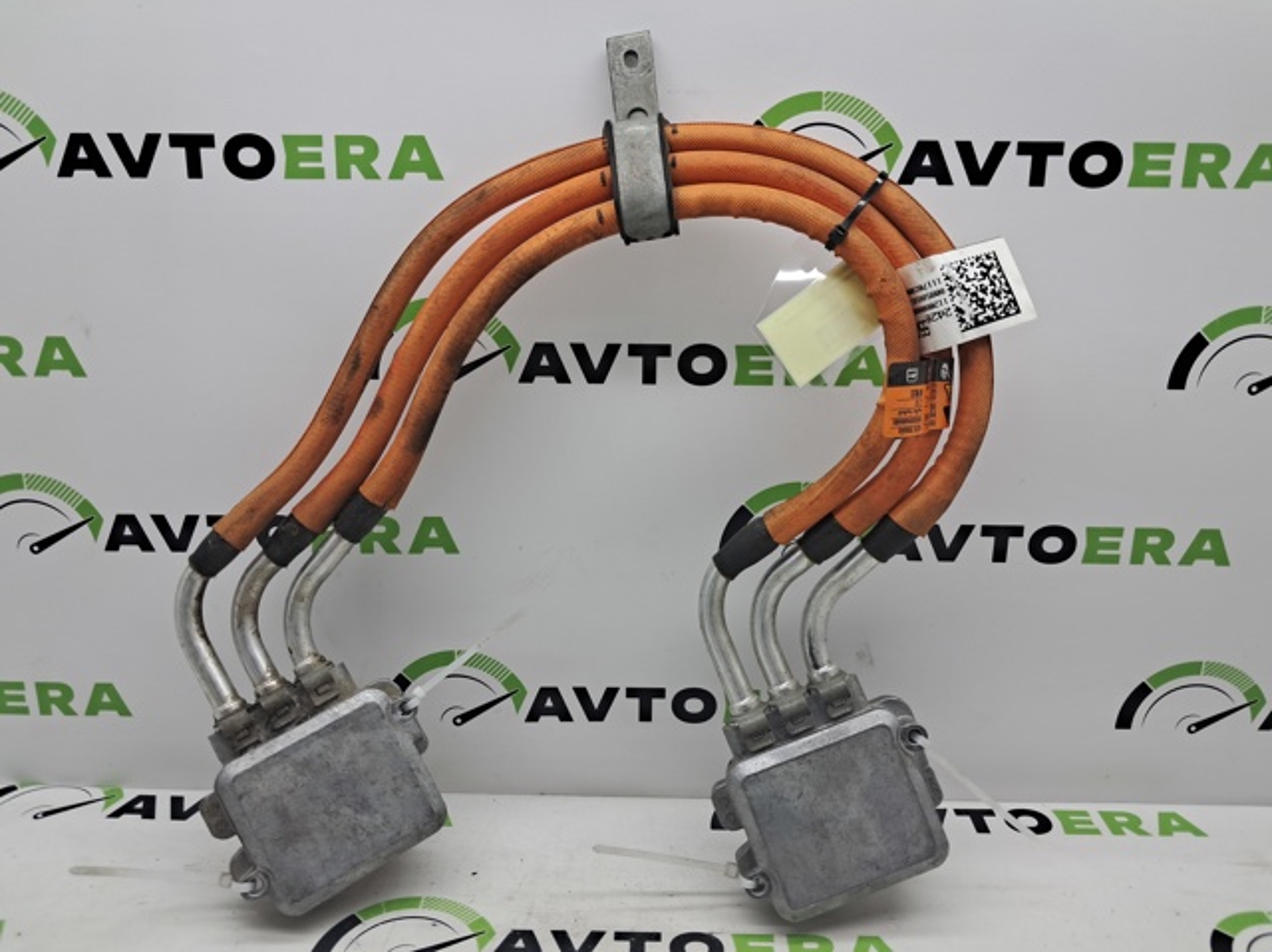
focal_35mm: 27
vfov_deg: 51.3
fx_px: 991
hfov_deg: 65.4
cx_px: 636
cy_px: 476
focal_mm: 4
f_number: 1.8
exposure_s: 1/100
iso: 50
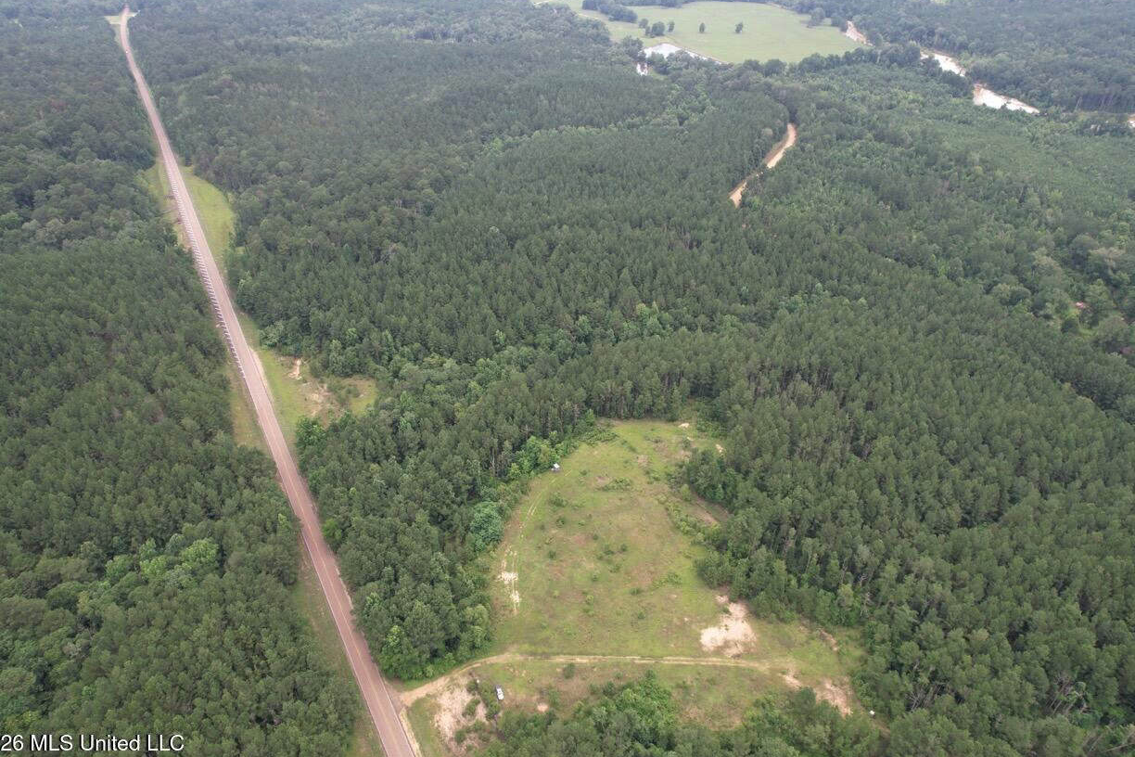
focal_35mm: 23
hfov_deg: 76.1
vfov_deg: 55.1
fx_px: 725
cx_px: 549
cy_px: 383
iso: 100
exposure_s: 1/500
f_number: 2.8
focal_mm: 8.4
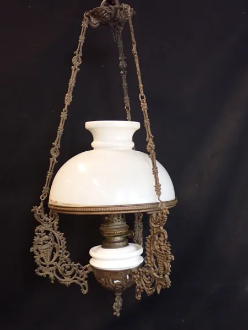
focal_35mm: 30
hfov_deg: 46.8
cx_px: 124
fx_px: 287
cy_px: 165
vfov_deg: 60.0
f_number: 2.8
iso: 800
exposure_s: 1/25
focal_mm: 5.41
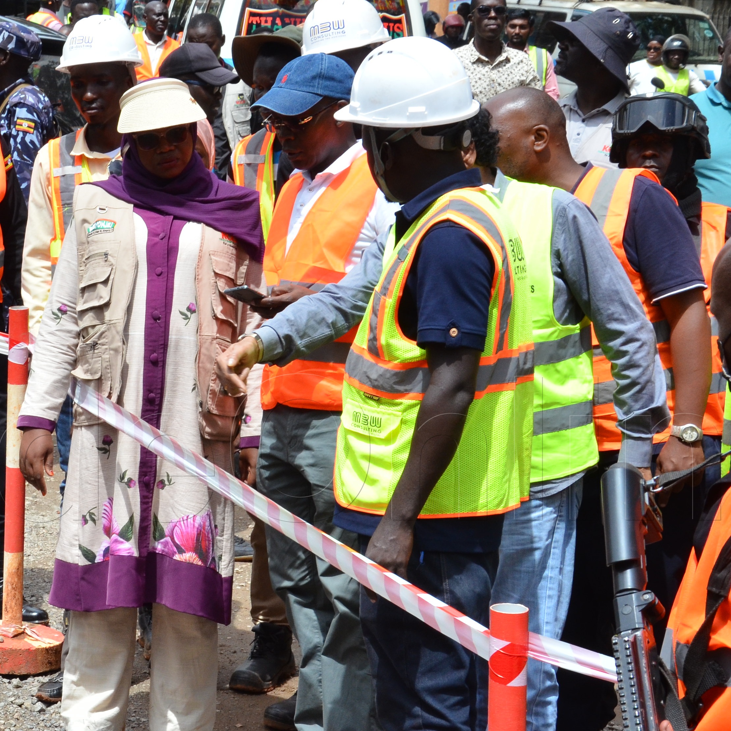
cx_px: 37
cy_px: 450
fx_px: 2700
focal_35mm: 113
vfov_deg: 15.4
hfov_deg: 15.2
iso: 640
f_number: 11
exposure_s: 1/500
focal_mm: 40
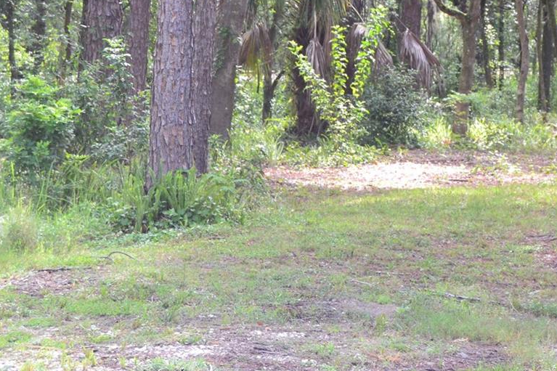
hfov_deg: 14.1
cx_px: 532
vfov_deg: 9.5
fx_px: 2227
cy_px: 78
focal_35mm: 144
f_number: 8
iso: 400
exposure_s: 1/80
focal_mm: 46
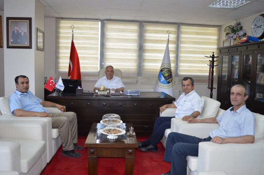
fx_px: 220
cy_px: 88
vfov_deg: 43.5
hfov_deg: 62.0
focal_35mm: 30
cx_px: 132
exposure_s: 1/80
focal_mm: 20
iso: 400
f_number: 4
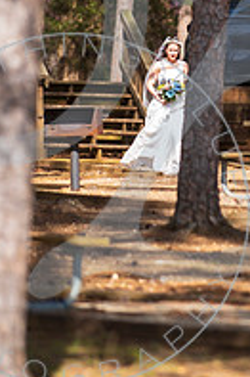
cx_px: 158
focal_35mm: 457
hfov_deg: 3.0
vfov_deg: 4.5
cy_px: 65
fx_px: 4768
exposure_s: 1/640
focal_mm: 200
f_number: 2.8
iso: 100
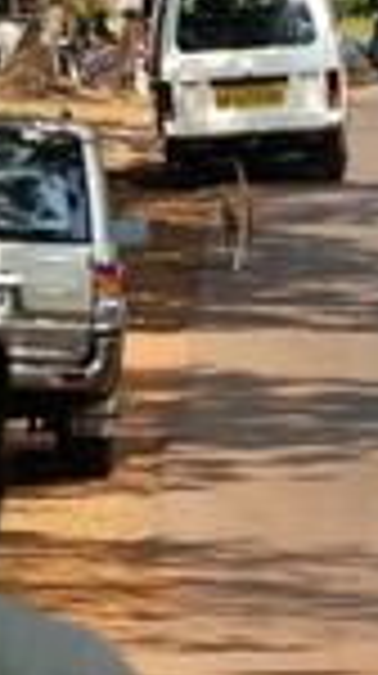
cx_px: 1080
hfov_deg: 1.8
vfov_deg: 3.2
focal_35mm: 670
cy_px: 184
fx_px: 11979
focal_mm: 100
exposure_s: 1/500
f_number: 8
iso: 200
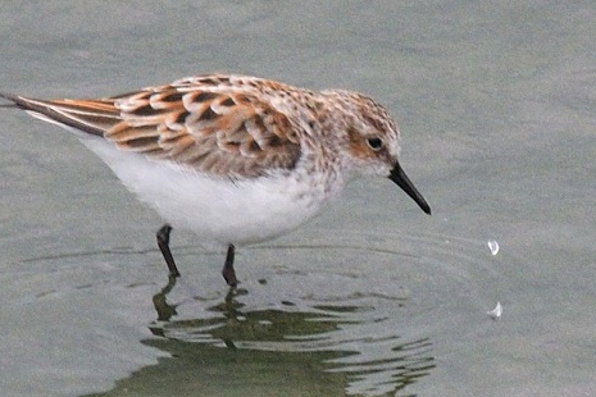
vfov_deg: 1.0
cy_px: 178
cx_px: 300
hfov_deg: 1.4
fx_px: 23557
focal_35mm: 1423
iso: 800
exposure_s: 1/1600
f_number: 5.6
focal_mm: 420
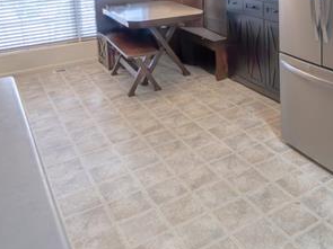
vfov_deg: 33.7
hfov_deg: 44.7
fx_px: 375
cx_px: 282
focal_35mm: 39
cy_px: 1
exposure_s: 1/2000
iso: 4000
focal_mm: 9
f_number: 4
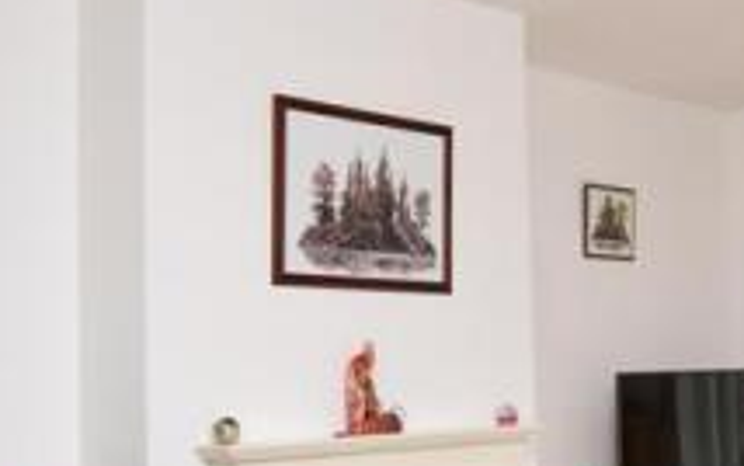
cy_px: 332
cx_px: 601
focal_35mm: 52
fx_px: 1046
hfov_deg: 37.7
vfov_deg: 24.9
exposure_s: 1/80
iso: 200
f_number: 5
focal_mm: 11
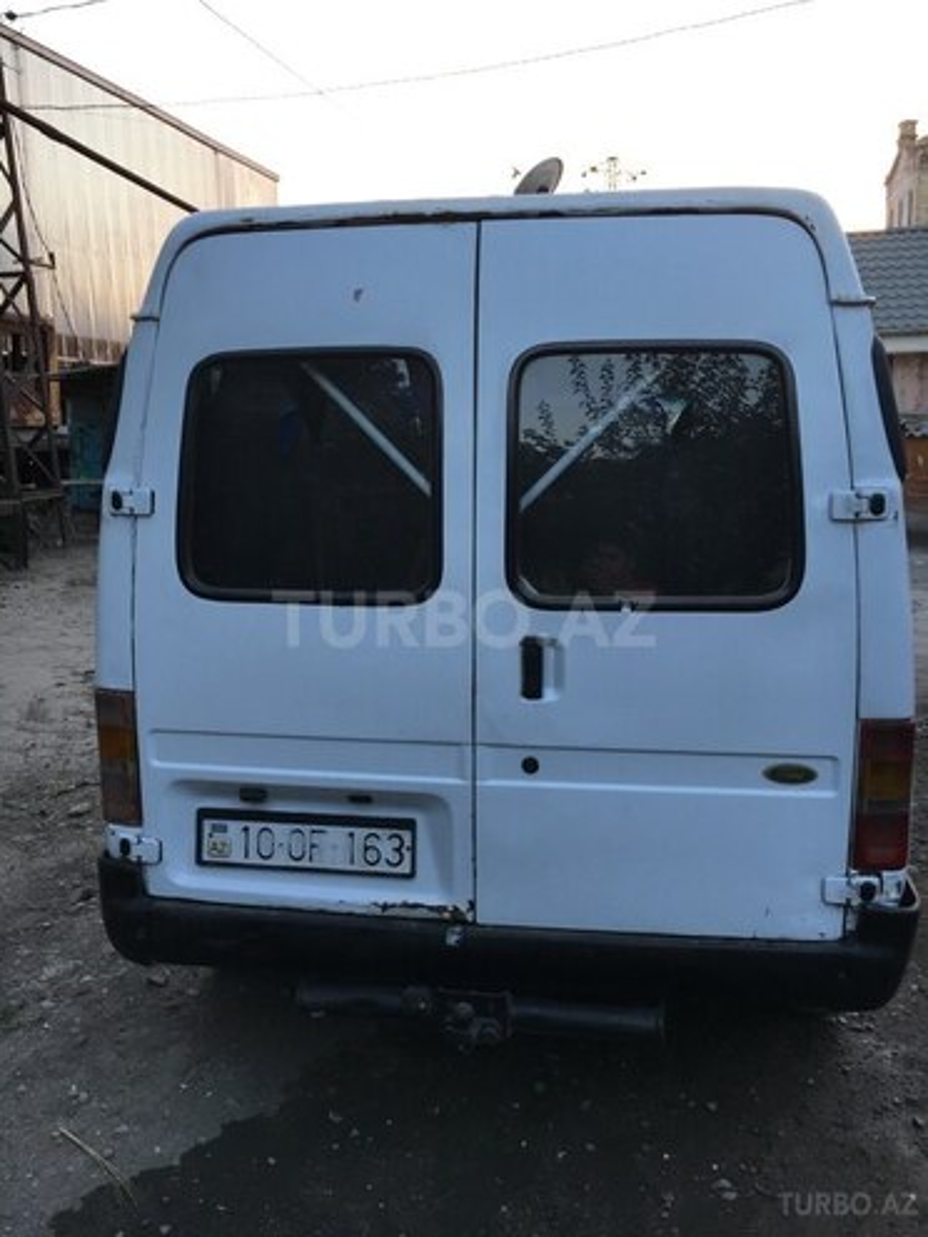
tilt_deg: -8.3
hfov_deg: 48.2
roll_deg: +0.6
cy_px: 618
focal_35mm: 29
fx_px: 1037
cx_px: 464
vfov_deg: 61.7
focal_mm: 4.15
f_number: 2.2
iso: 32
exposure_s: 1/100
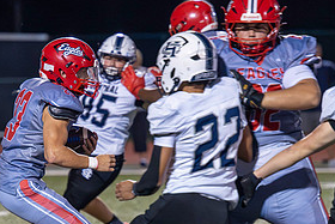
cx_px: 110
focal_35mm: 394
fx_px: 3668
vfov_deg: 3.5
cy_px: 156
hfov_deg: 5.2
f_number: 4
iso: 18000
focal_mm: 190
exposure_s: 1/800
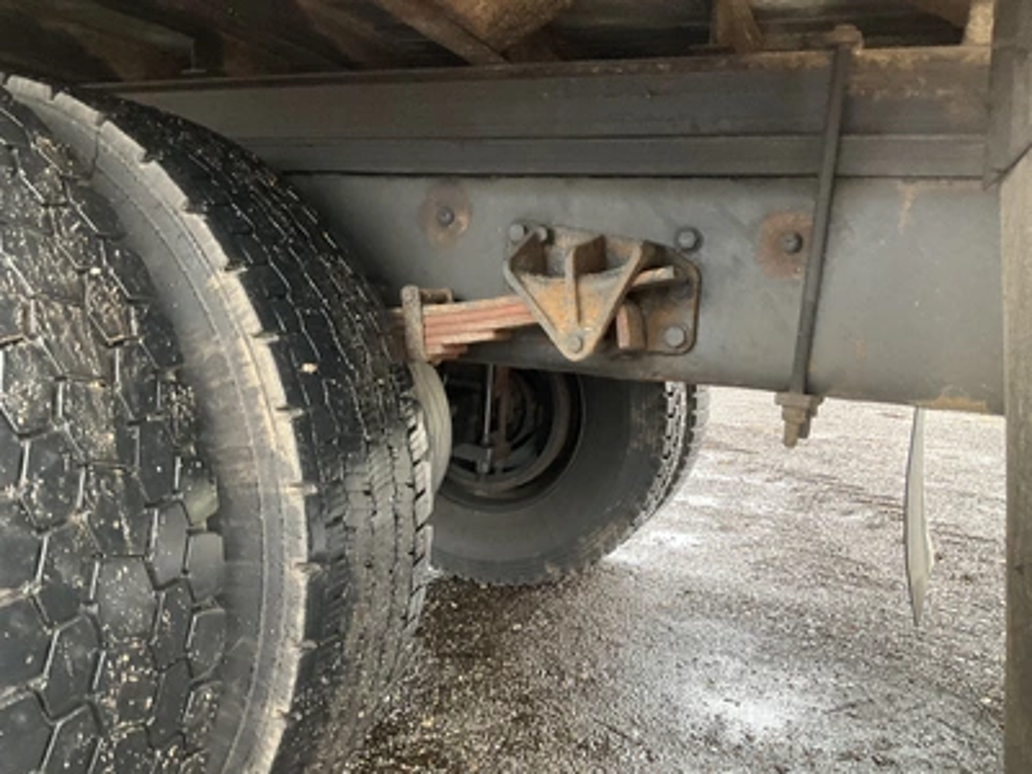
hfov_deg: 61.7
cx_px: 516
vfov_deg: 48.2
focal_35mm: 29
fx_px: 865
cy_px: 387
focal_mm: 3
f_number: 1.8
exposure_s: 1/77
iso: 64
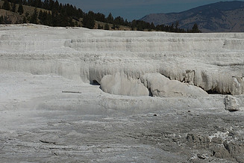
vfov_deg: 13.5
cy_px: 52
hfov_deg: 20.0
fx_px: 685
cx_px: 187
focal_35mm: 101
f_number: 10
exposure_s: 1/400
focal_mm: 38
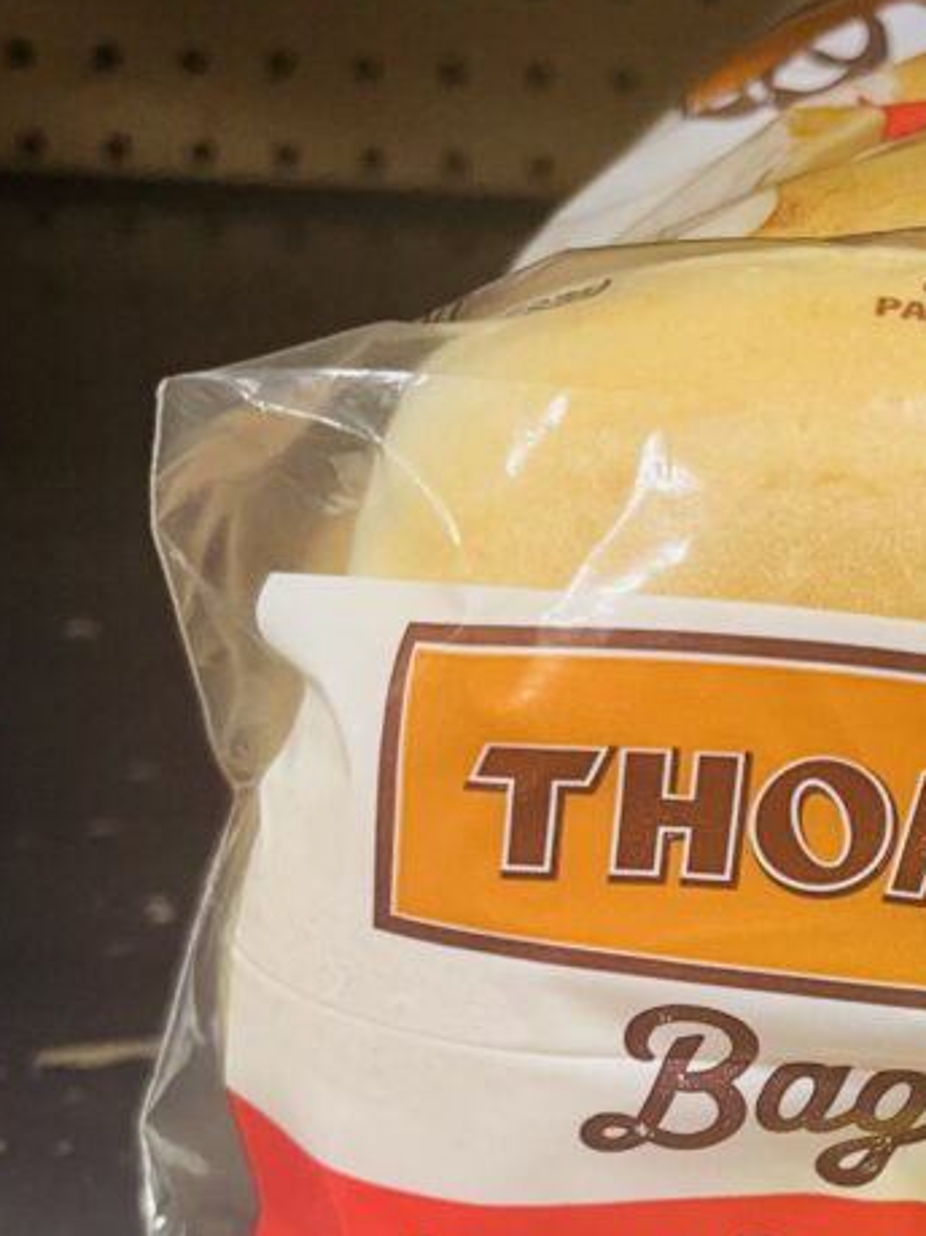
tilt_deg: -31.8
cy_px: 1048
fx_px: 2070
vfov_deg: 32.0
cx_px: 915
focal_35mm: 58
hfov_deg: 24.2
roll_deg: -2.8
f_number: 1.6
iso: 125
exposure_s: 1/41
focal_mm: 4.2
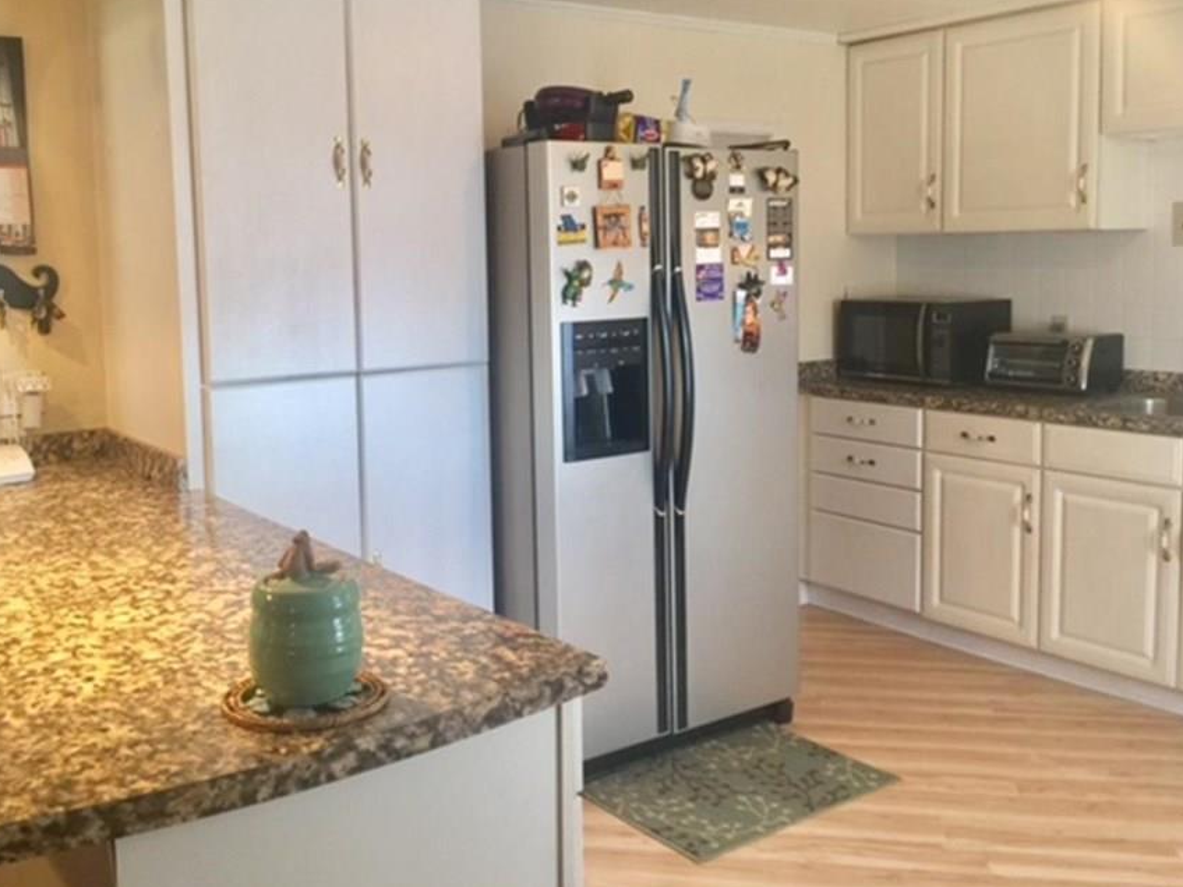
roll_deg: +0.7
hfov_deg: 52.5
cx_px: 518
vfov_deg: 40.6
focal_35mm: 35
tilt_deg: -6.1
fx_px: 1196
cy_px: 370
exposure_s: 1/15
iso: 50
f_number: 2.2
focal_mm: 4.15
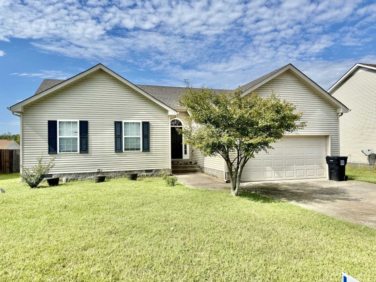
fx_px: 261
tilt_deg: +0.6
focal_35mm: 24
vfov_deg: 56.8
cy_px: 141
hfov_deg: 71.6
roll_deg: +0.7
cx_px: 188
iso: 80
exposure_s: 1/5319
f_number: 1.78
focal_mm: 6.76
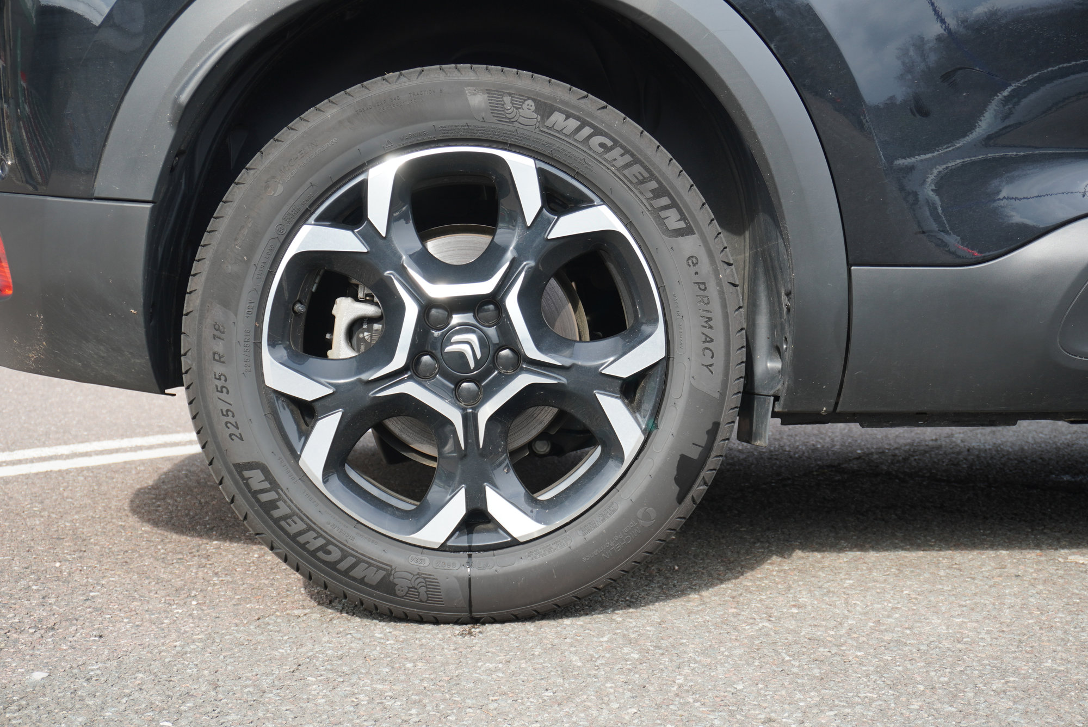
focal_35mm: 50
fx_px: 1497
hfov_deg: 39.9
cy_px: 364
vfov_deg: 27.3
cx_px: 544
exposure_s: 1/60
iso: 100
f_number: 5.6
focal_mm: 33
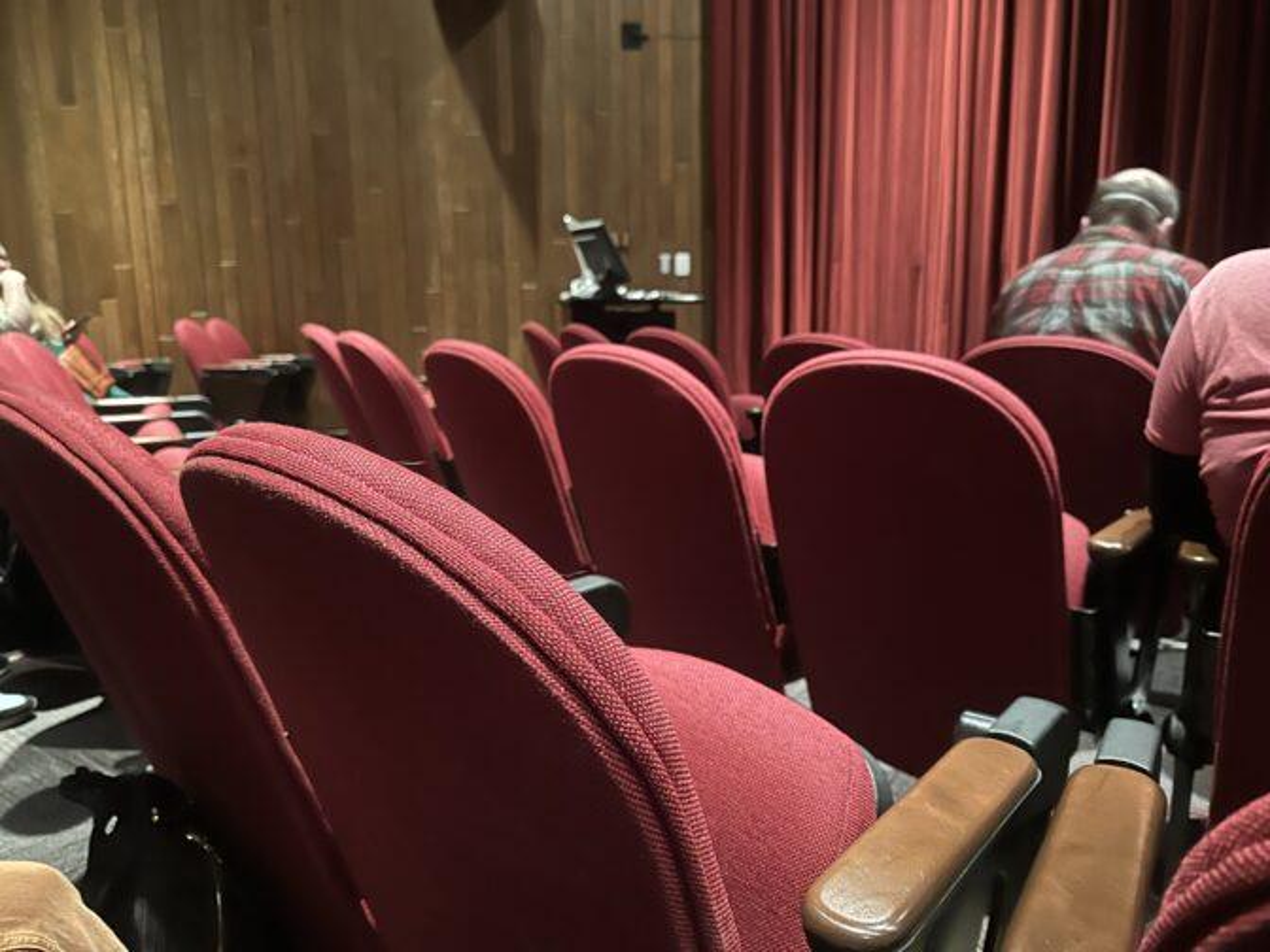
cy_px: 476
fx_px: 881
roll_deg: +1.0
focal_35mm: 24
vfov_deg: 56.8
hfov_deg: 71.6
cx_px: 635
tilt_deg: -11.3
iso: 1600
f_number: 1.78
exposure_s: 1/24
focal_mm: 6.86
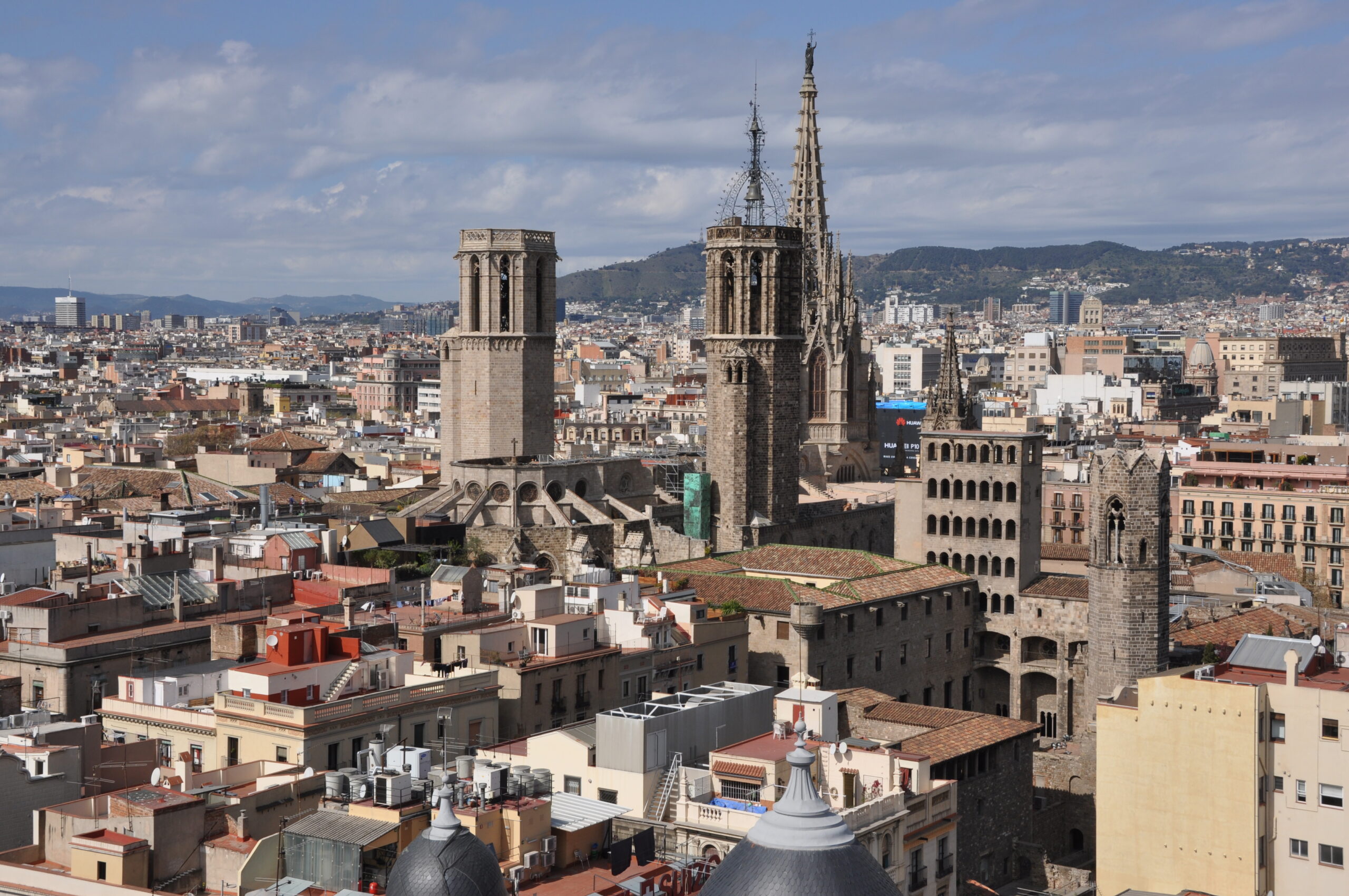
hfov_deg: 38.9
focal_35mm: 51
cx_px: 674
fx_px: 1909
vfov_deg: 26.4
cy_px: 448
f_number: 11
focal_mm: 34
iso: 200
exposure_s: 1/500
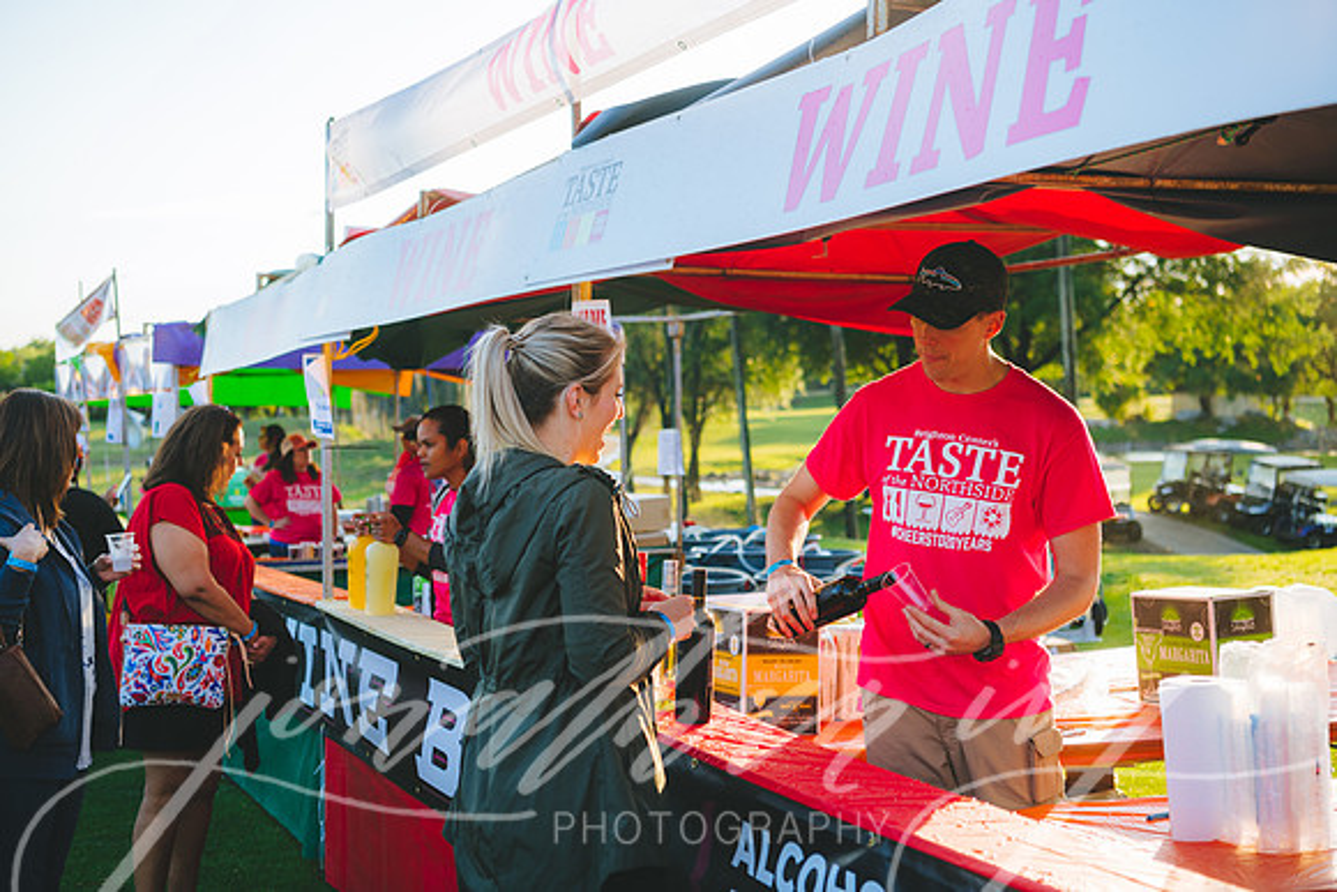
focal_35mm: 48
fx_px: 1783
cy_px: 446
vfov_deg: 28.1
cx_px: 668
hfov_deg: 41.1
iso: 64
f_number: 3.5
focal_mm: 48
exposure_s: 1/160
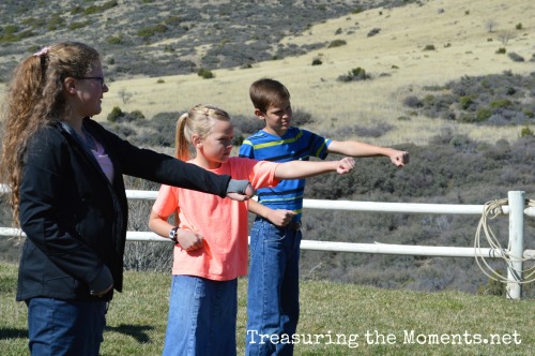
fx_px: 1224
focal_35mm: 82
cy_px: 178
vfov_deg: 16.5
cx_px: 268
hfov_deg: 24.6
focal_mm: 55
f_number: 8
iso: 100
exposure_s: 1/250
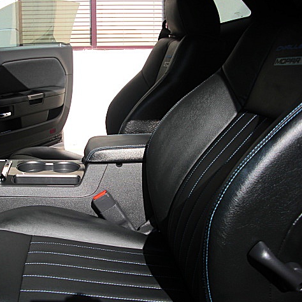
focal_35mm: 43
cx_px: 103
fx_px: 424
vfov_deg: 39.2
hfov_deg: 38.8
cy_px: 150
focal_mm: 6.3
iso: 50
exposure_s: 1/640
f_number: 2.8
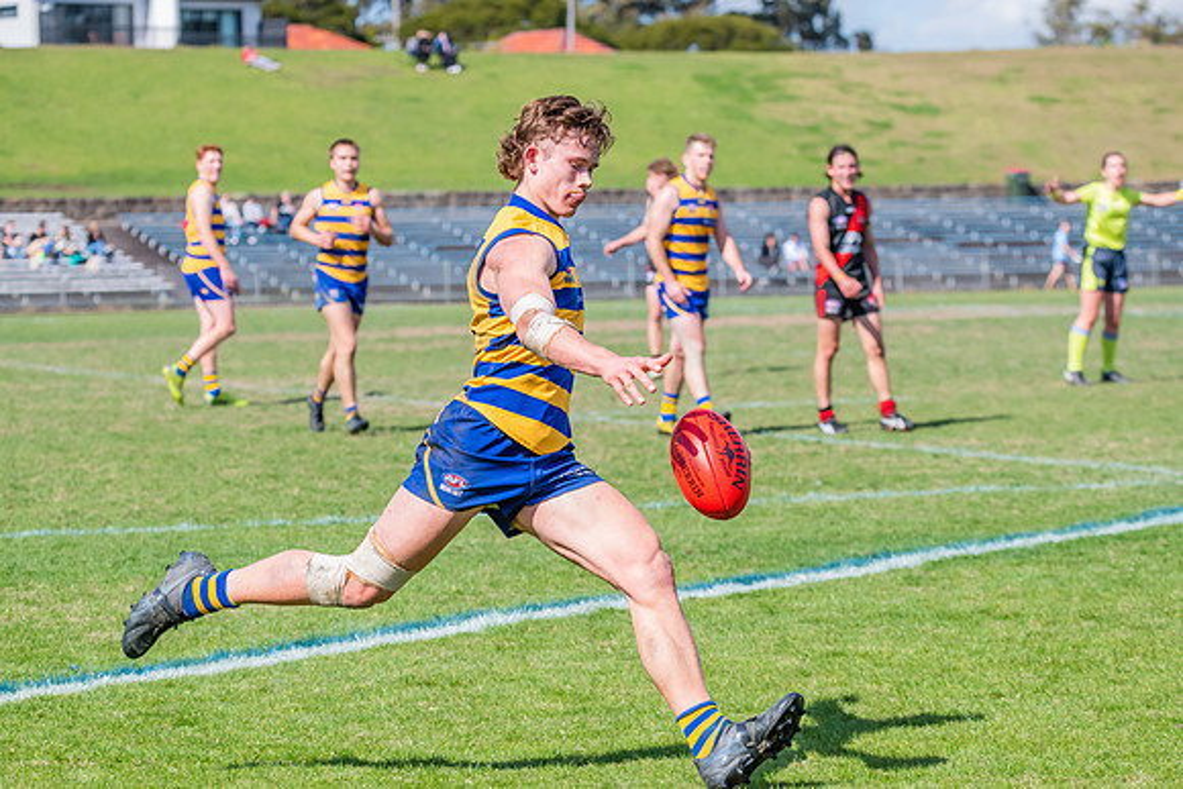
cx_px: 592
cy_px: 394
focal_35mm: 150
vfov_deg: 9.2
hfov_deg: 13.7
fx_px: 4930
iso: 800
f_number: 8
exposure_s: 1/1600
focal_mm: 150
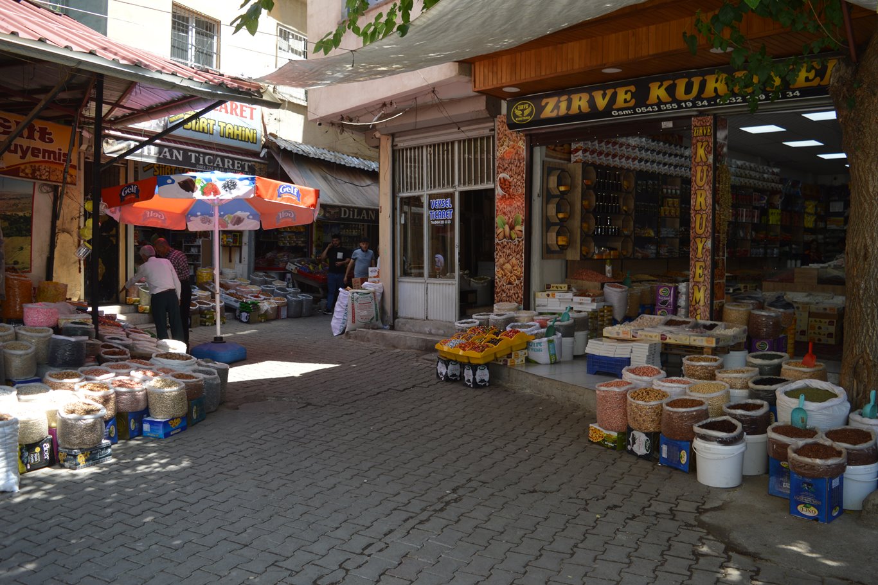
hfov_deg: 67.4
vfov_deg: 47.9
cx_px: 439
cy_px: 292
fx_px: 658
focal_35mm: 27
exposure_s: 1/200
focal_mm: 18
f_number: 4
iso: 100
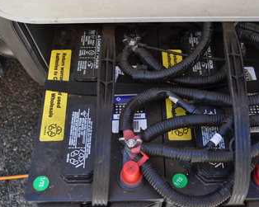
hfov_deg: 42.7
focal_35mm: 43
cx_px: 157
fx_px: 330
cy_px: 100
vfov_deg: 34.9
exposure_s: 1/125
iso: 220
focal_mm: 24
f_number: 5.6
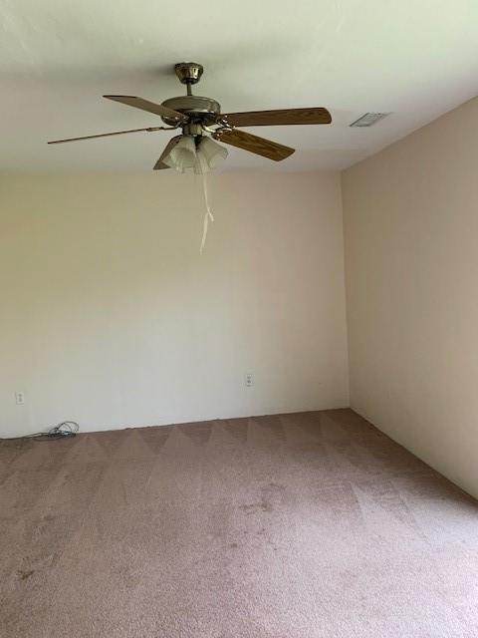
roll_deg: +2.6
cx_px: 239
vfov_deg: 67.3
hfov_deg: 53.1
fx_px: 479
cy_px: 319
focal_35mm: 26
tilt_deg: -4.9
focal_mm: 4.25
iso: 100
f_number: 1.8
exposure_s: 1/60
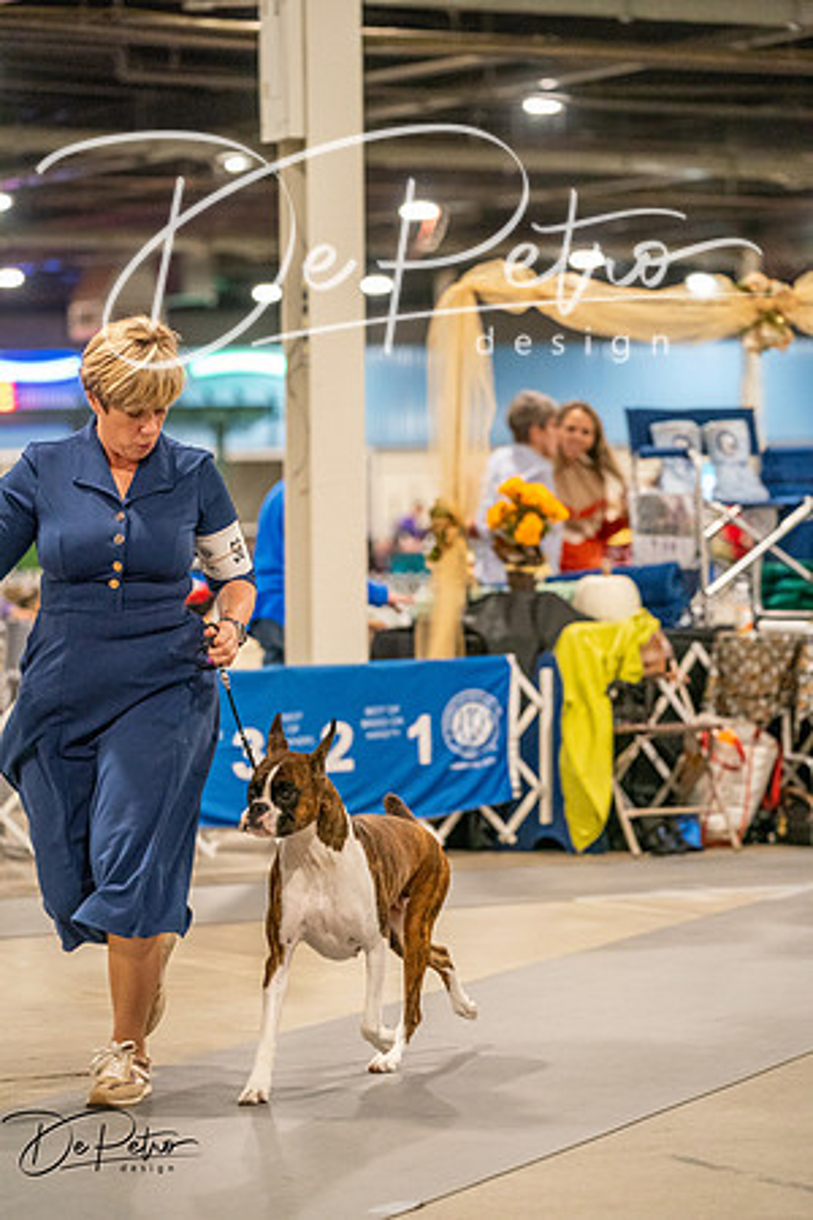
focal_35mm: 123
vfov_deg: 16.7
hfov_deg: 11.1
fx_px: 4166
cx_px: 406
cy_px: 610
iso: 6400
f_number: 3.5
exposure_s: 1/250
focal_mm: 123
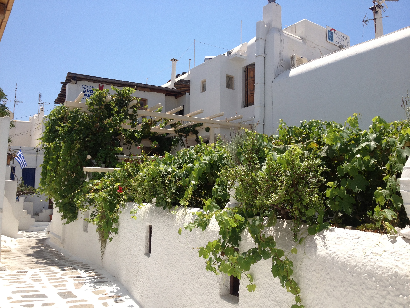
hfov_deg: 52.6
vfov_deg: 40.7
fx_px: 415
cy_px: 154
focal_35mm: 35
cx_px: 205
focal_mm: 4.28
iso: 50
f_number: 2.4
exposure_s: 1/1727
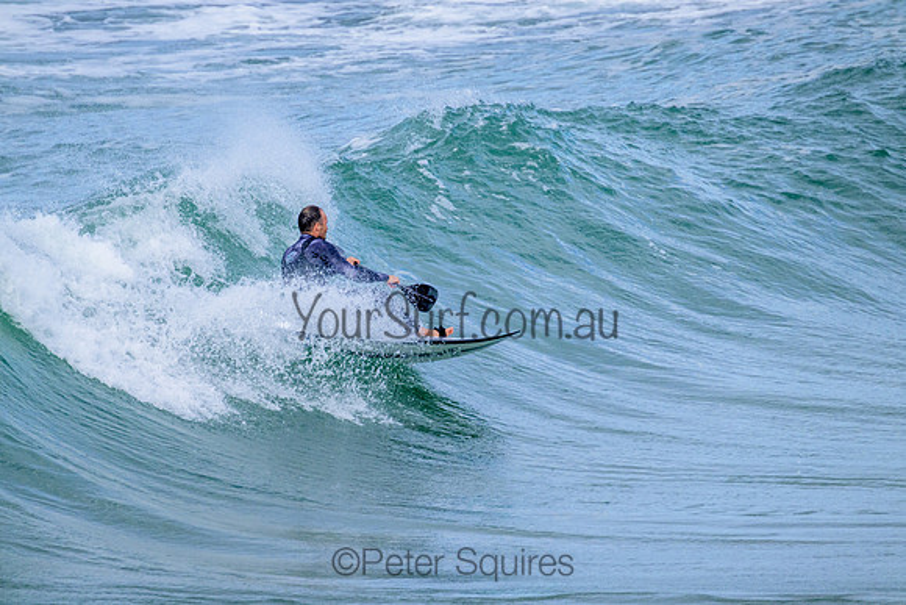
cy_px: 302
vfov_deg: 1.7
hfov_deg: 2.6
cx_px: 453
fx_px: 20137
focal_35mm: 800
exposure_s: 1/2000
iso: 2200
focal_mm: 800
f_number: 11
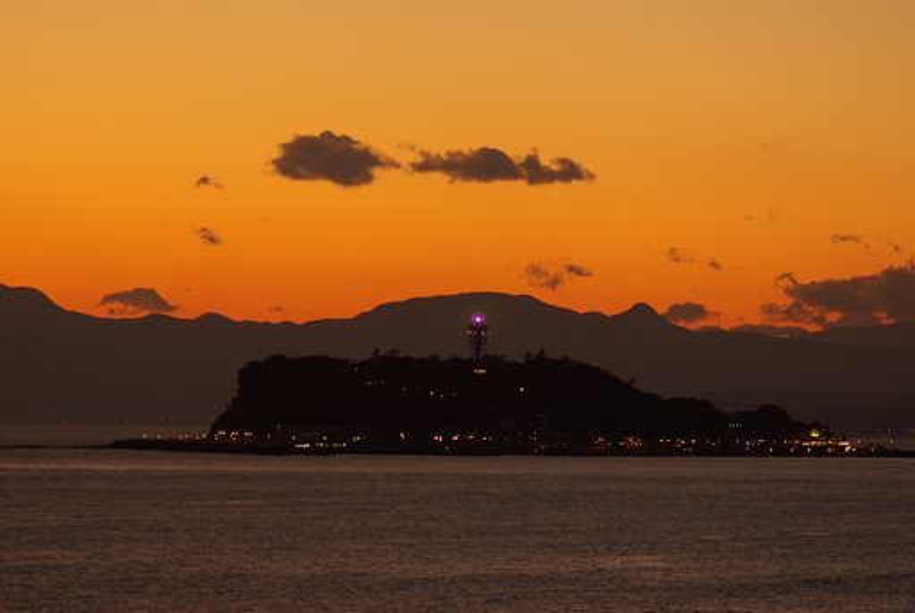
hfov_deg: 4.6
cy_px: 306
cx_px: 458
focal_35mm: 450
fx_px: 11454
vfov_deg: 3.1
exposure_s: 1/25
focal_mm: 300
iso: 100
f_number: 2.5
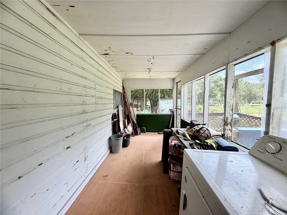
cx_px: 144
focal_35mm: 14
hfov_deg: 102.1
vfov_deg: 85.7
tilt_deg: -3.5
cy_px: 108
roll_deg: +0.1
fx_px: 116
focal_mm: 2.22
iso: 40
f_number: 2.2
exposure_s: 1/121
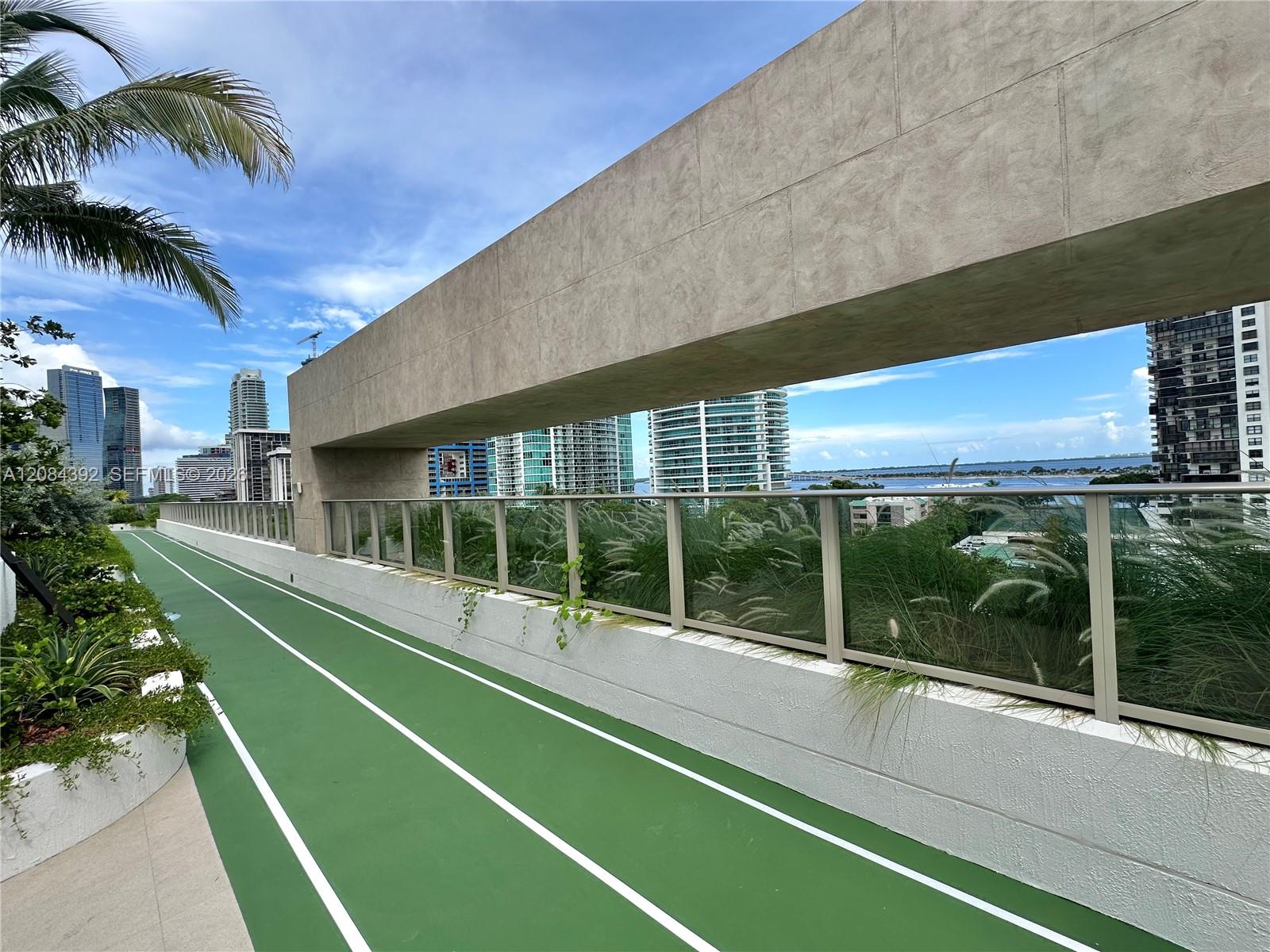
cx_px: 635
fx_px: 514
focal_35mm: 14
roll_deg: +2.4
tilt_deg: +0.3
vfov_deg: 85.7
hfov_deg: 102.1
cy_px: 476
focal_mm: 2.22
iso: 40
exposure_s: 1/988
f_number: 2.2
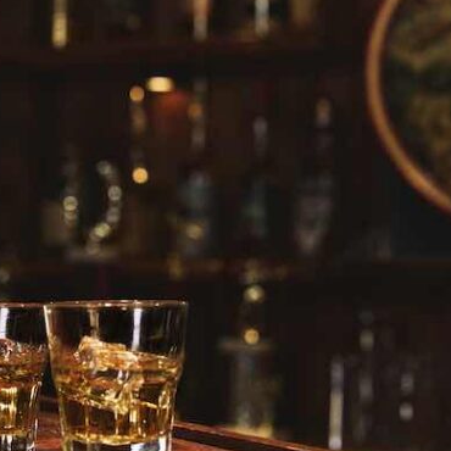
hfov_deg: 12.7
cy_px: 235
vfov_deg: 12.8
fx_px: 2005
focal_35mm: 136
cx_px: 35
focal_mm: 85
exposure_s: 1/200
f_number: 5.6
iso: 5000
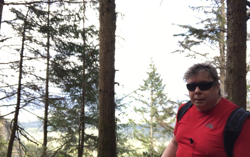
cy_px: 83
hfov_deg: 55.3
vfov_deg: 36.3
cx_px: 125
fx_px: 239
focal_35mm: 35
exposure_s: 1/120
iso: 40
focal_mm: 2.87
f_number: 2.2
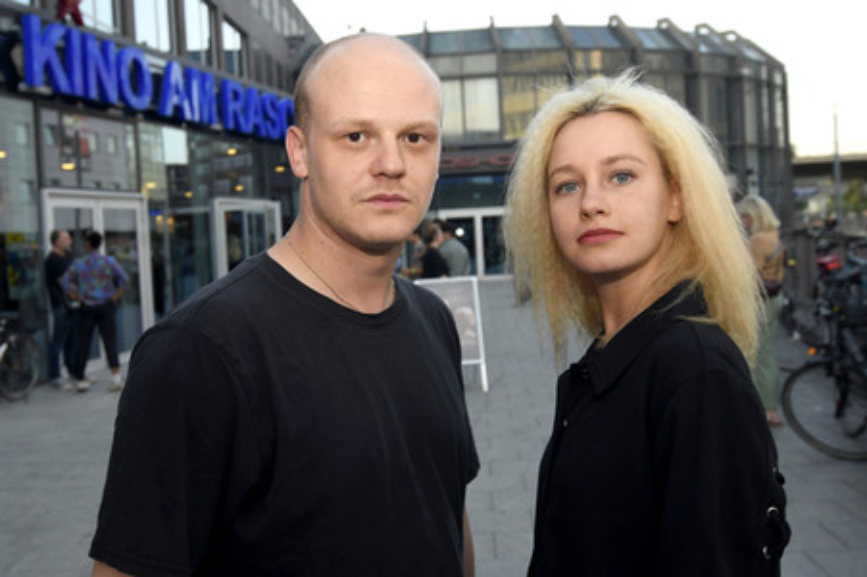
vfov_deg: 36.8
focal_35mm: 36
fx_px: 866
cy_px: 288
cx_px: 434
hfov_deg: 53.2
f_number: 4
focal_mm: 24
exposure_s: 1/250
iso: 640
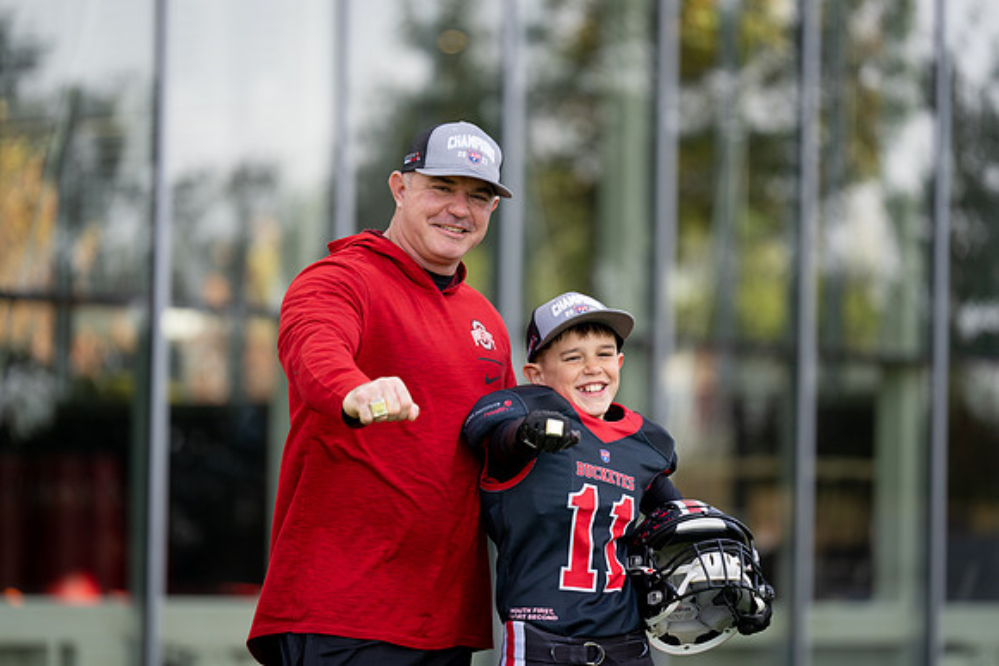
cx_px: 500
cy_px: 333
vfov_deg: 7.9
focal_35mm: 175
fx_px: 4857
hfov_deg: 11.7
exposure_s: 1/400
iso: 100
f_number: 2.8
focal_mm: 175
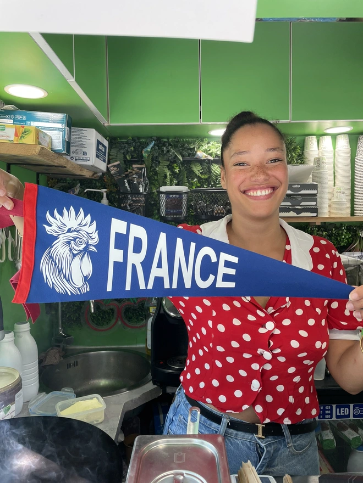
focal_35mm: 26
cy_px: 242
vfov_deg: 67.3
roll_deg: +0.5
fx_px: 364
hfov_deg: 53.1
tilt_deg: -2.7
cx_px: 182
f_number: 1.6
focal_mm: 4.2
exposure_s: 1/100
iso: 32
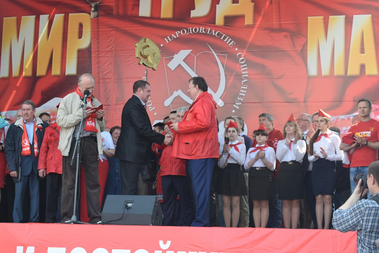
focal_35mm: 75
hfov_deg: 27.0
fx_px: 790
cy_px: 126
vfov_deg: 18.2
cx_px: 190
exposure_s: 1/200
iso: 400
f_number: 7.1
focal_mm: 50
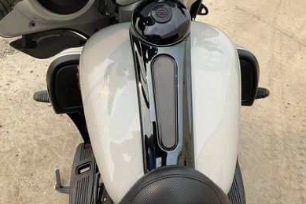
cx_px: 154
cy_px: 98
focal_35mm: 31
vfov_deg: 42.3
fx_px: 263
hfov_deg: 60.3
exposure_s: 1/912
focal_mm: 3
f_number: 1.8
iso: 25
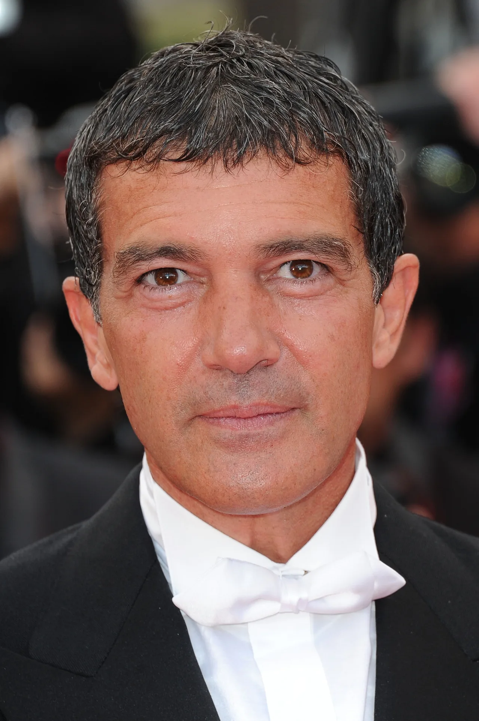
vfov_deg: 6.9
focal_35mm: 300
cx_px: 240
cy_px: 360
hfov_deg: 4.6
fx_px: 5998
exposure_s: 1/160
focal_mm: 300
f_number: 7.1
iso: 500
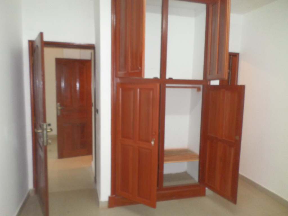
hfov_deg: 69.4
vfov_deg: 54.9
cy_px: 108
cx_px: 144
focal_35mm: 25
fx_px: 208
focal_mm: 4.5
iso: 240
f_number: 2.5
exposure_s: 1/30
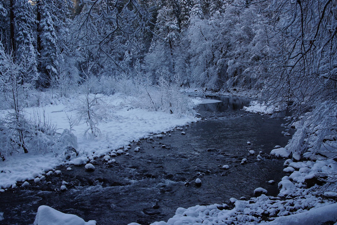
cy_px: 112
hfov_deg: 55.1
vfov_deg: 38.4
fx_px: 323
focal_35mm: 34
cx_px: 168
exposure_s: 1/100
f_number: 8
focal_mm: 23
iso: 200
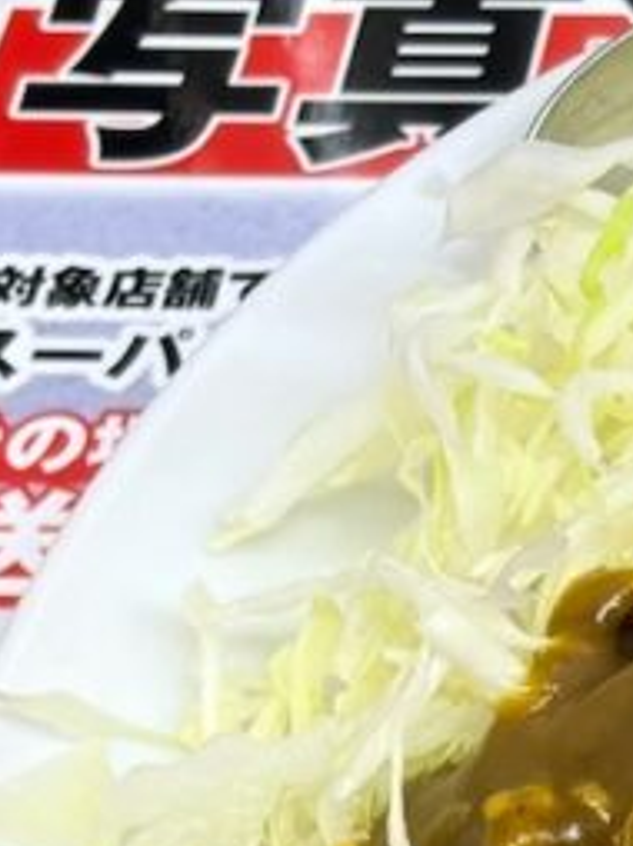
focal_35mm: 210
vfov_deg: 9.2
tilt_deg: -60.2
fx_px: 5129
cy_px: 1159
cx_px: 1326
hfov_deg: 6.8
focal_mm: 5.96
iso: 40
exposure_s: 1/50
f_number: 1.6
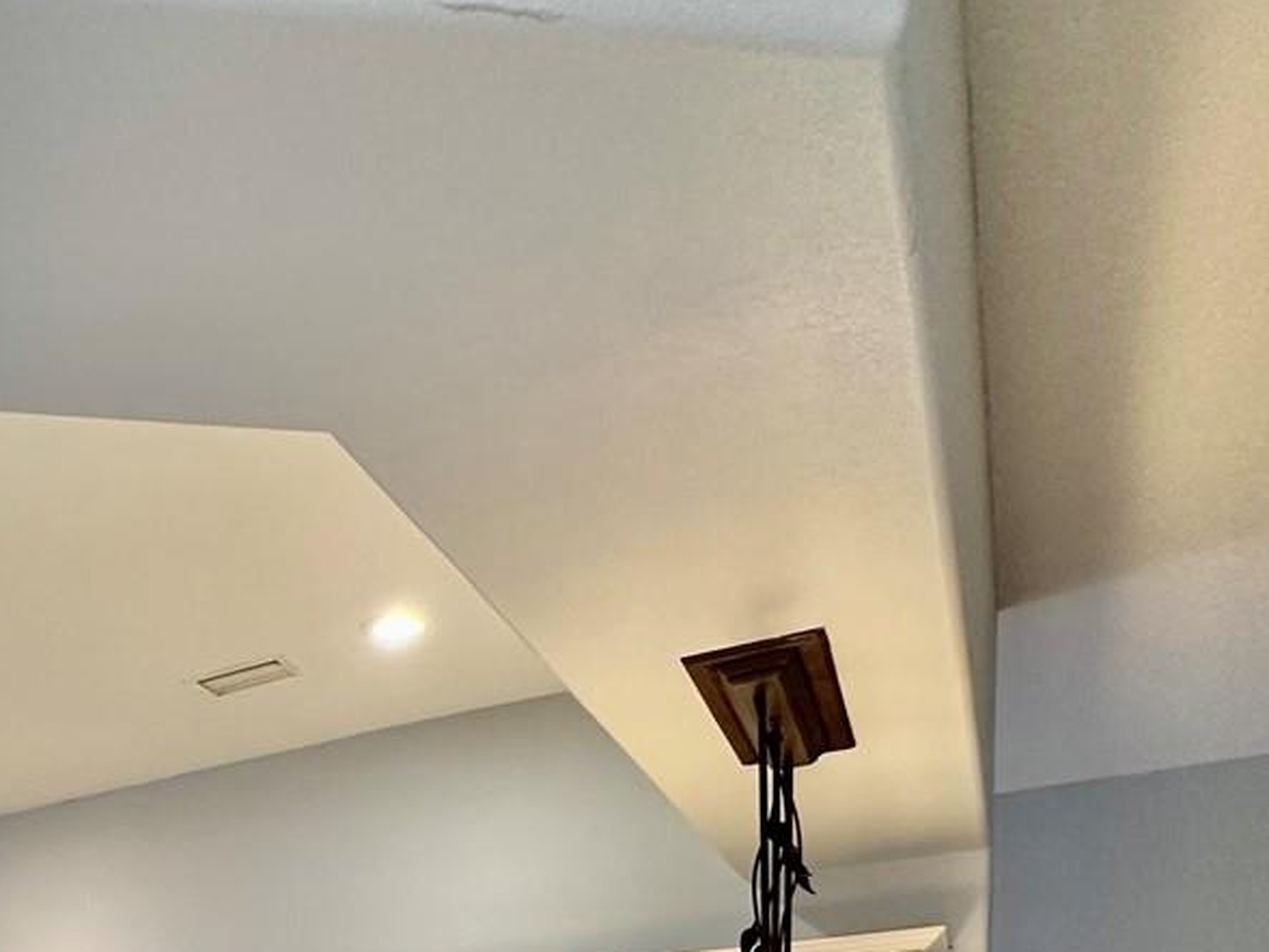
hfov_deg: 41.2
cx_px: -58
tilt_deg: -2.3
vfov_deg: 29.4
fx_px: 1393
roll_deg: +0.2
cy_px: 1273
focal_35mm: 38
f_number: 2.2
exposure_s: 1/60
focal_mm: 2.22
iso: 250
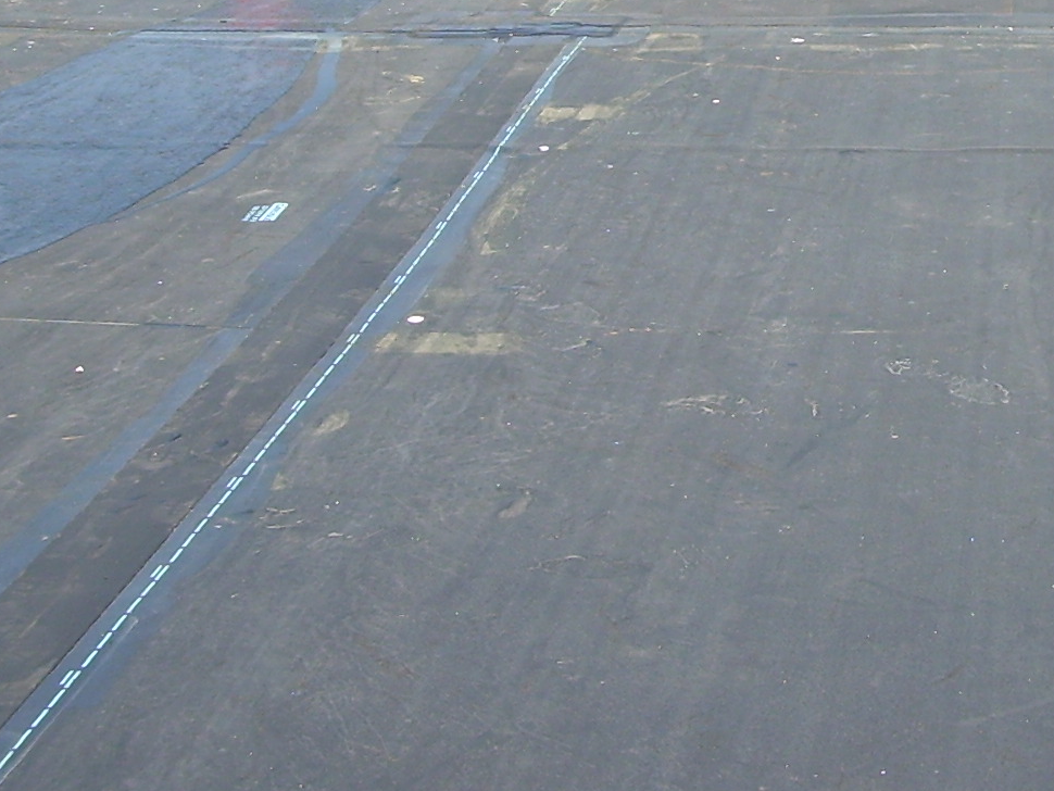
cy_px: -54
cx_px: 931
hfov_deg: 21.6
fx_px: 2711
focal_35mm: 89
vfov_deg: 16.2
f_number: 4.6
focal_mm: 6.3
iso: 50
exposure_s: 1/273
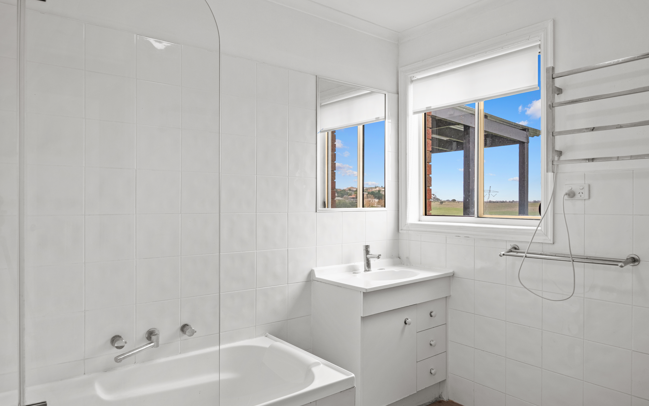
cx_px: 330
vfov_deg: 51.1
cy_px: 201
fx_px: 424
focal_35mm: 24
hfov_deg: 74.8
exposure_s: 1/10
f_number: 8
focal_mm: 15
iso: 320
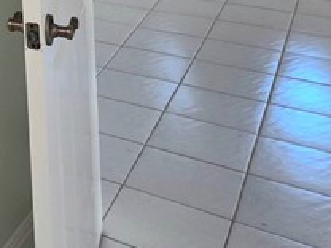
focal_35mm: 64
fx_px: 612
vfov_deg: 19.0
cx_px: -267
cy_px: -162
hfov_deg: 20.8
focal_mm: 2.2
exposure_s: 1/120
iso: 125
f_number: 1.9
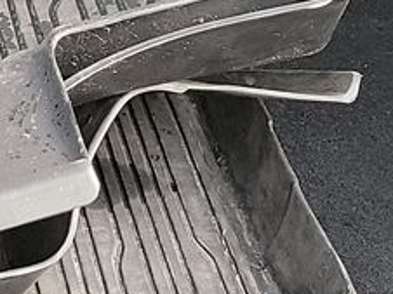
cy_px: -84
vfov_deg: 8.6
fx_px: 1928
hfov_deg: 11.2
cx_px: -181
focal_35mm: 170
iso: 75
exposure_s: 1/59
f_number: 1.8
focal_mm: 6.7
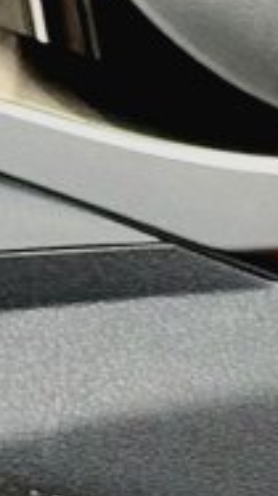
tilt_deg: -15.8
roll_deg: -0.1
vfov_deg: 3.9
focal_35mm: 538
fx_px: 7060
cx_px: -127
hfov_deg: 2.3
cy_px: -759
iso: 200
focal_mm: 6.76
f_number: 1.78
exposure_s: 1/33
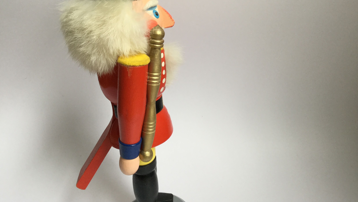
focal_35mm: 34
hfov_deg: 58.0
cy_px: 69
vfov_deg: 34.4
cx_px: 178
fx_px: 323
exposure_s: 1/33
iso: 32
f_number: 2.4
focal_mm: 3.3
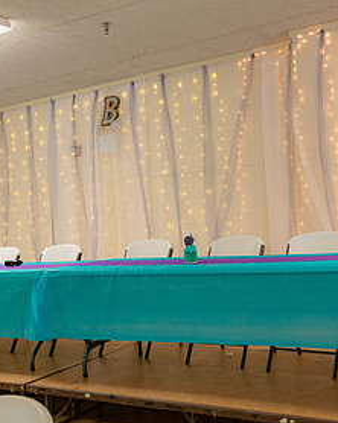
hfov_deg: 31.9
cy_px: 209
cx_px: 209
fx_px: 588
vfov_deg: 39.6
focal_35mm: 47
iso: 1250
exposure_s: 1/125
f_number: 3.5
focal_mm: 24
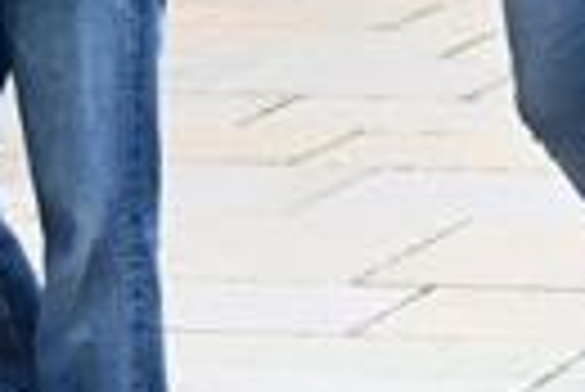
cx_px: 297
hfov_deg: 5.3
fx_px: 6279
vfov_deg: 3.6
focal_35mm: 386
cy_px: -203
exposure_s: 1/500
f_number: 5
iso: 800
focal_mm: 73
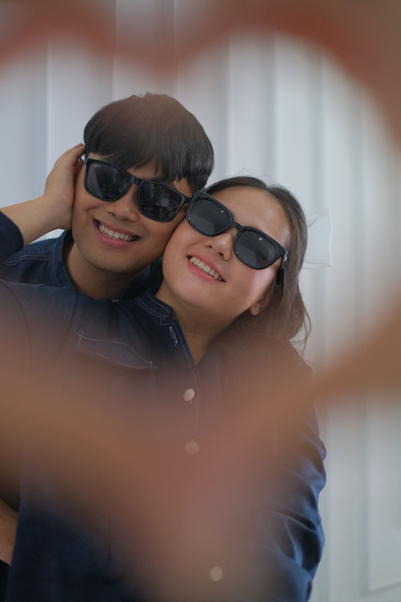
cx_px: 200
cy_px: 301
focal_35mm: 53
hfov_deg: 25.5
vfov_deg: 37.5
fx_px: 885
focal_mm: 35
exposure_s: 1/500
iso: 1600
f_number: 1.4
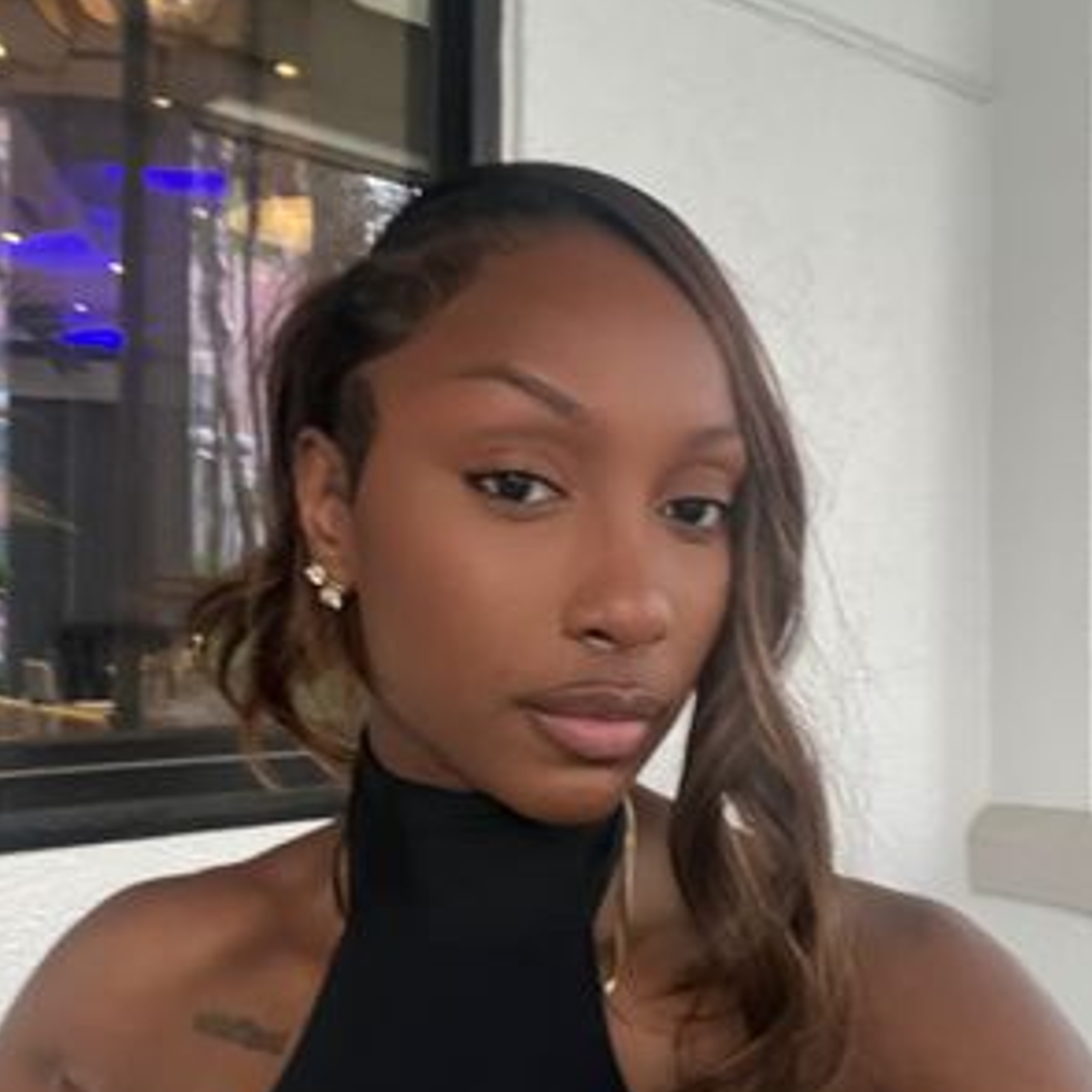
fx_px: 1285
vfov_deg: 46.0
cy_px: 581
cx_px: 540
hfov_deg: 46.0
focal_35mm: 36
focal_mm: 2.71
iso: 640
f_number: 2.2
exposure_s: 1/17
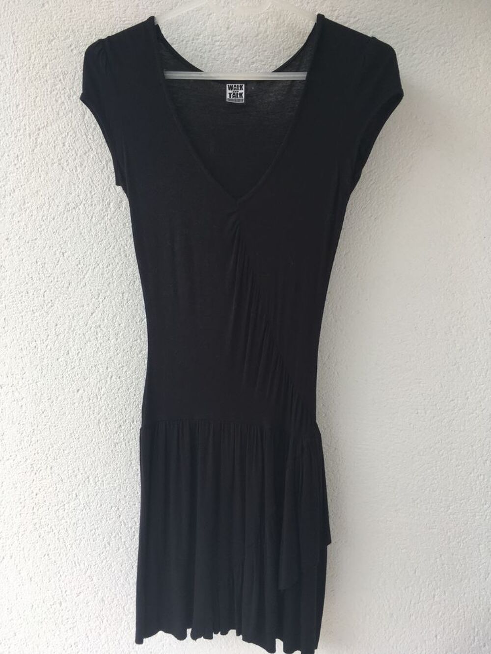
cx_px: 246
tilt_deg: -8.8
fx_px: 548
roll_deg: +0.2
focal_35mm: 29
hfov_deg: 48.2
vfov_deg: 61.7
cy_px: 327
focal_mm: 4.15
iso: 25
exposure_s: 1/392
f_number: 2.2
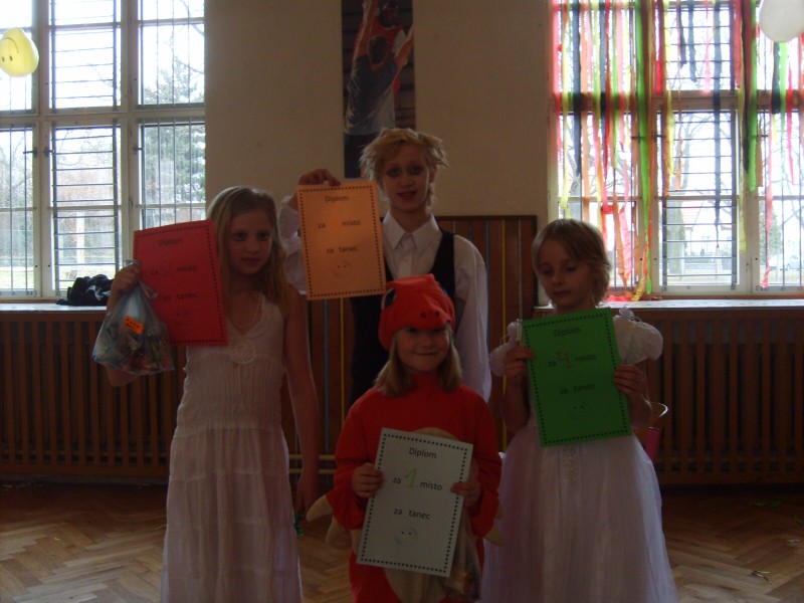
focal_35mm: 35
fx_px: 813
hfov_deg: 52.6
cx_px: 402
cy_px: 302
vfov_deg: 40.7
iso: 83
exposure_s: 1/30
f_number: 2.8
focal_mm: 5.8
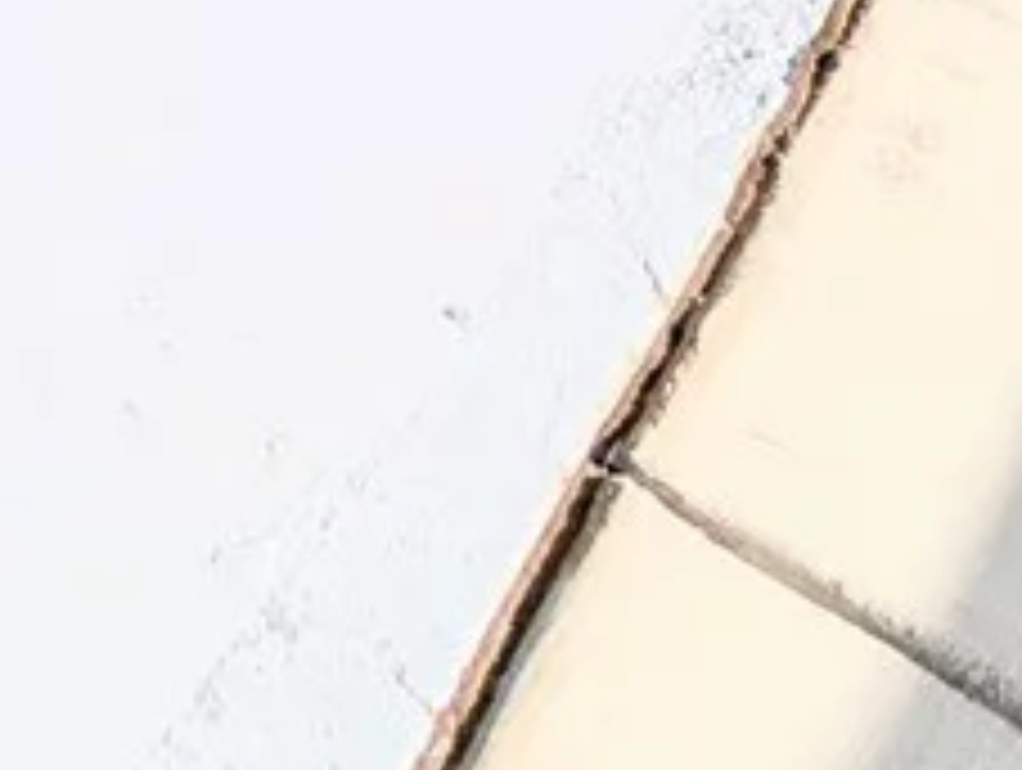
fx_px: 1597
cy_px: -554
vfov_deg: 20.5
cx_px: -961
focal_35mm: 54
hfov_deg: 20.1
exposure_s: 1/2545
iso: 52
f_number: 1.7
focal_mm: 2.02
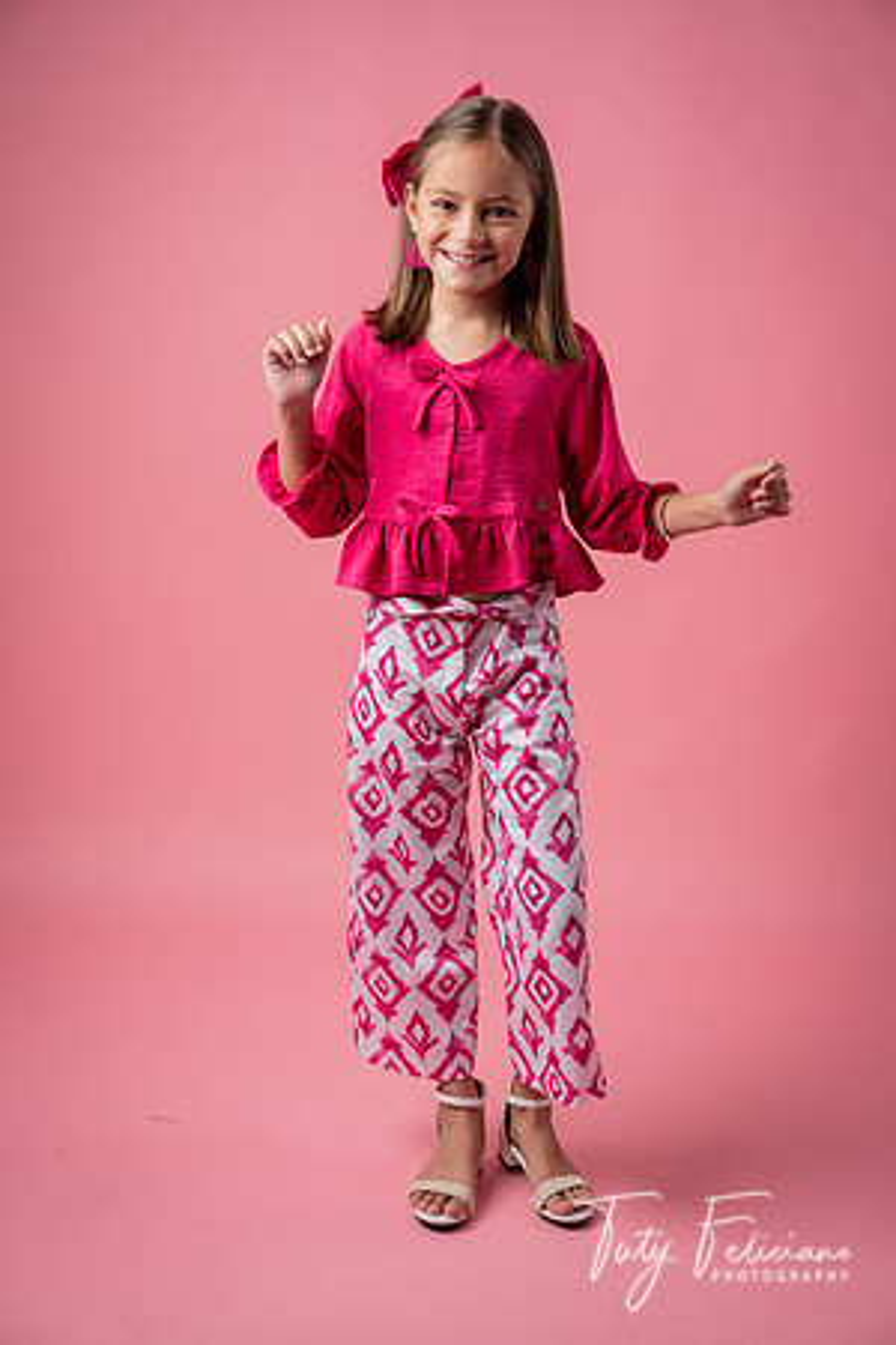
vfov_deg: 35.1
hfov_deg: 23.8
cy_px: 672
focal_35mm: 57
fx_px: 2128
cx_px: 448
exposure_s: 1/160
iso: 64
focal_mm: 57
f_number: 4.5
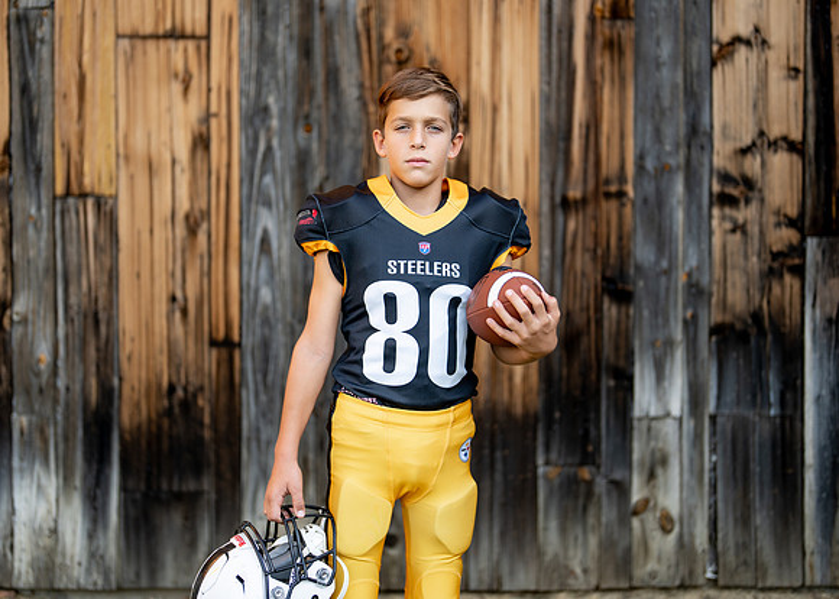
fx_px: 1332
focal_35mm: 56
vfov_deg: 25.3
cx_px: 410
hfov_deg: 35.0
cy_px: 283
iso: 100
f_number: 1.2
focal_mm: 50
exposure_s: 1/1600
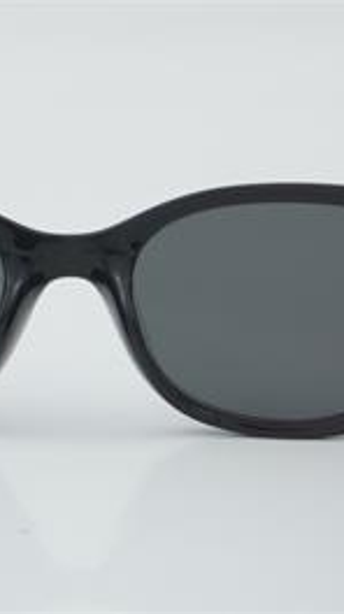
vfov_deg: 18.0
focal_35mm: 119
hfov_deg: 10.1
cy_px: 307
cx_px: 72
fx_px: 1935
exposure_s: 1/3
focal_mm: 50
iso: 100
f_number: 32
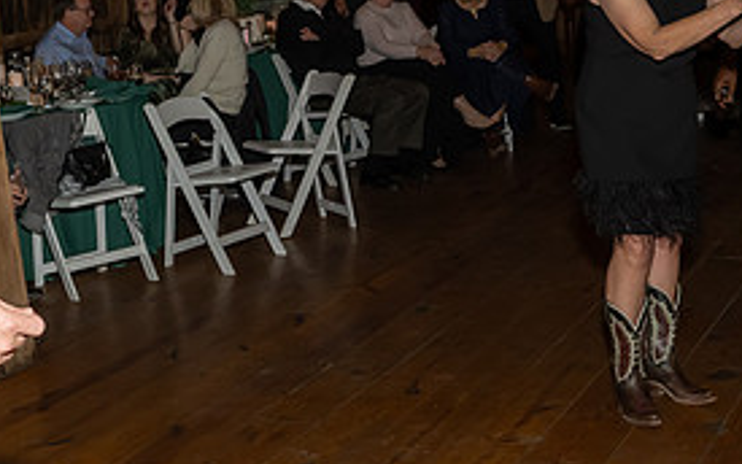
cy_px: 223
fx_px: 1375
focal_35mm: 68
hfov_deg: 29.0
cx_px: 74
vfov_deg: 19.2
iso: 640
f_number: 7.1
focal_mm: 17
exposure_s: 1/250
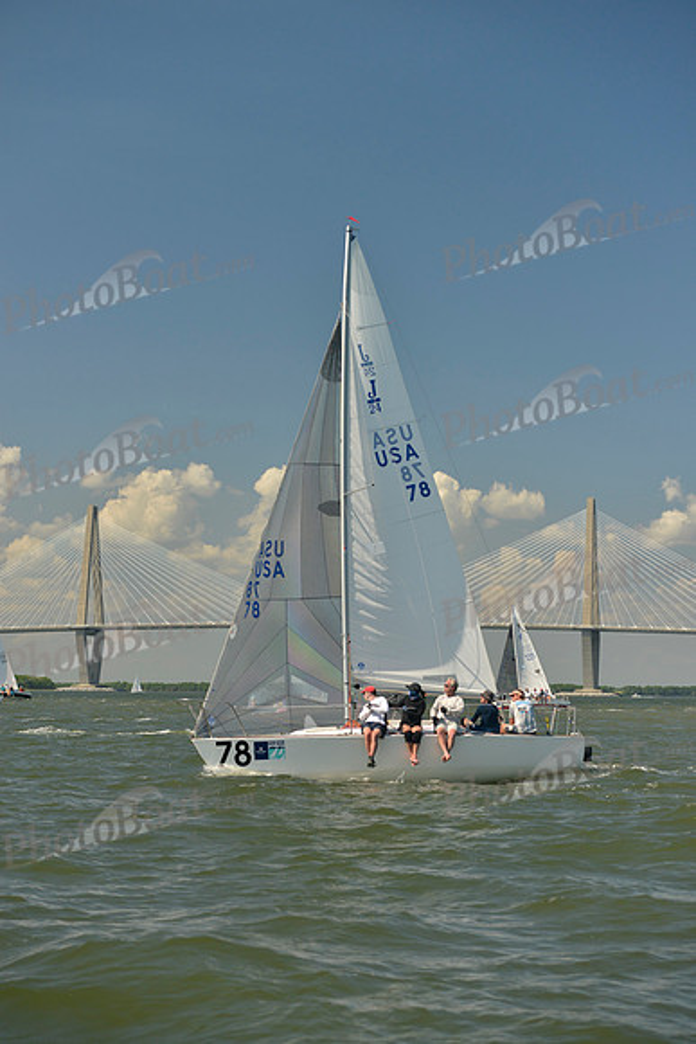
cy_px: 522
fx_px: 2029
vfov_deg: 28.8
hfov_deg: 19.5
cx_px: 348
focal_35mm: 70
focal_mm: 70
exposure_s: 1/1250
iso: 280
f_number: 5
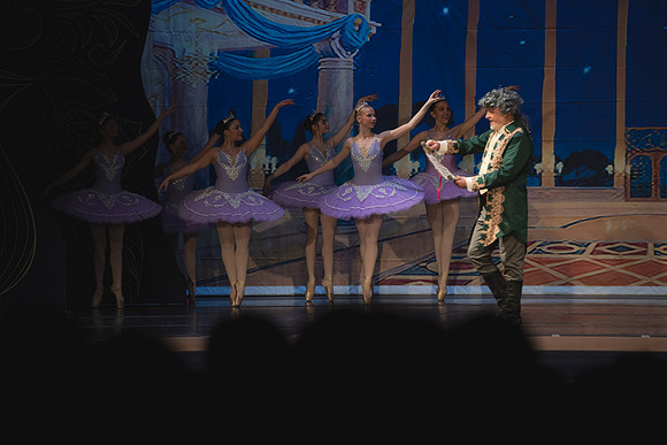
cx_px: 334
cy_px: 222
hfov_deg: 10.3
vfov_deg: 6.9
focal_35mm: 200
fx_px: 3706
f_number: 4
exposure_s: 1/320
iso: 1800
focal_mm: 200
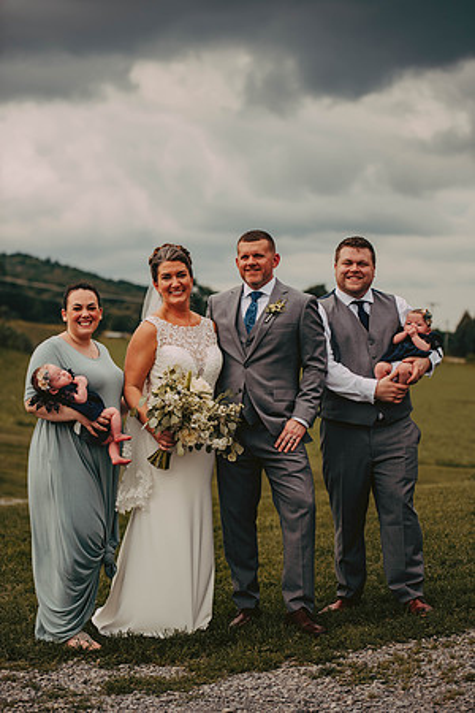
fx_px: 1544
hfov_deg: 17.5
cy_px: 356
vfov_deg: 26.0
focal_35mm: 78
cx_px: 238
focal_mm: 78
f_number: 2.8
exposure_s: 1/2000
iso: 200
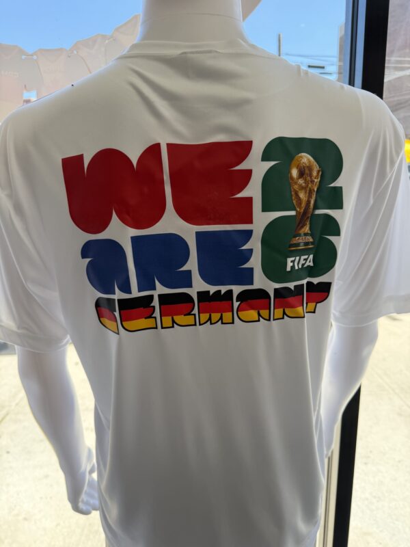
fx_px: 379
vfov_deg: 71.6
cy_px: 274
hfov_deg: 56.8
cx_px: 205
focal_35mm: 24
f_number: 1.78
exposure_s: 1/831
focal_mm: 6.76
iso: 100
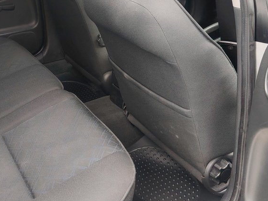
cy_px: 60
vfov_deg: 28.3
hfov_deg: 36.5
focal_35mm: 51
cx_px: 62
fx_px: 395
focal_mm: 5.25
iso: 272
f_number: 1.75
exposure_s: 1/33.3
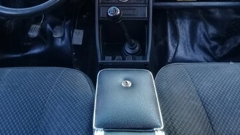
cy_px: -14
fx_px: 293
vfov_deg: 24.2
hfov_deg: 44.6
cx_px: 119
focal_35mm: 46
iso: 160
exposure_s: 1/30
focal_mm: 3.3
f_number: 2.2
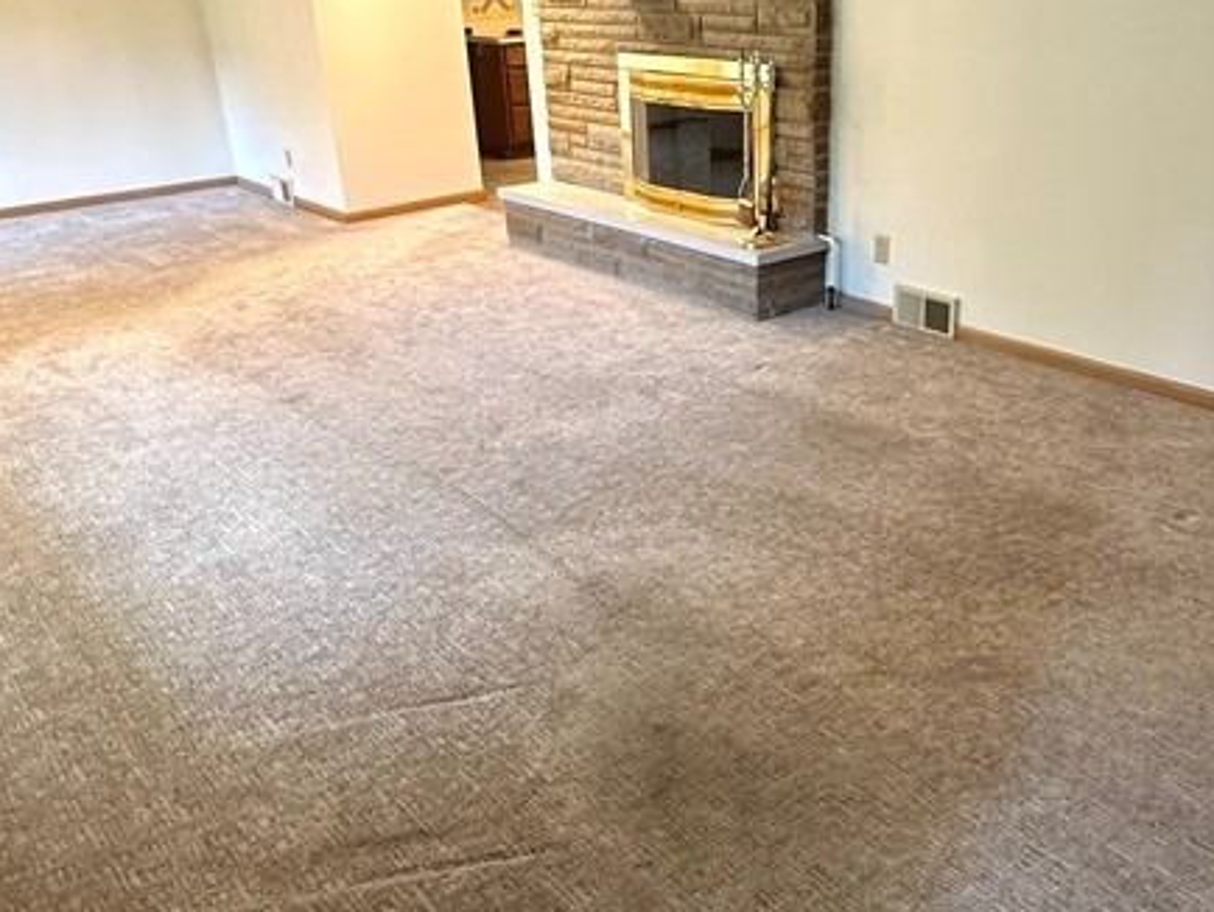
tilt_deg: -25.2
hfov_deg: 54.9
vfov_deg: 43.0
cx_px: 730
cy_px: 487
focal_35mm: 33
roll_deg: +1.4
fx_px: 1158
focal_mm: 2.22
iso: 250
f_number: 2.2
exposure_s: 1/60
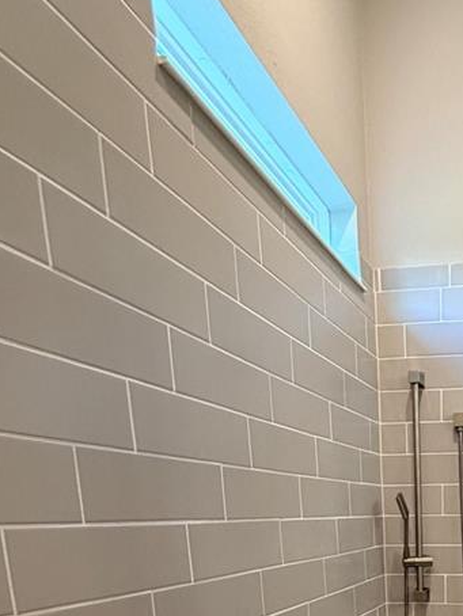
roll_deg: +1.0
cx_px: 453
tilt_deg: -11.8
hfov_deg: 35.4
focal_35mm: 37
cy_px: 662
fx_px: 659
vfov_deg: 41.1
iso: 200
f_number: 2.2
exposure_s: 1/60
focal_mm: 2.22
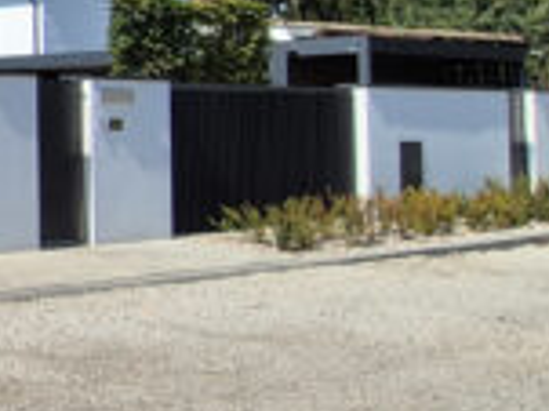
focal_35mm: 66
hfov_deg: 19.1
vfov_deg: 21.9
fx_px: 1046
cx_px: -527
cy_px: 84
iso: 50
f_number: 2.2
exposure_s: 1/2592
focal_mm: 2.2
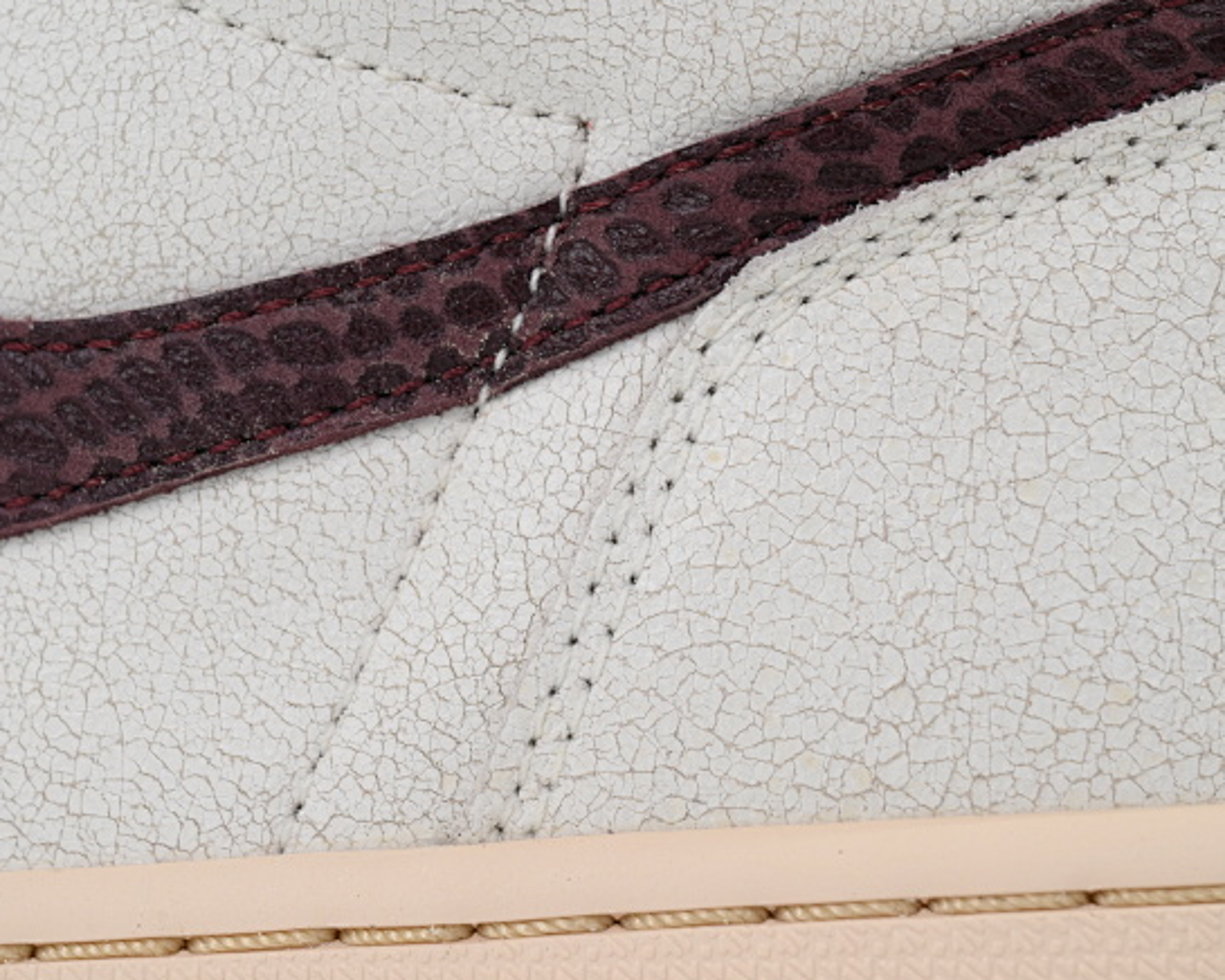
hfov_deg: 15.0
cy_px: 424
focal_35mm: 128
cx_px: 618
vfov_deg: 12.1
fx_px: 4641
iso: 400
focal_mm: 93
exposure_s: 1/100
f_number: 11
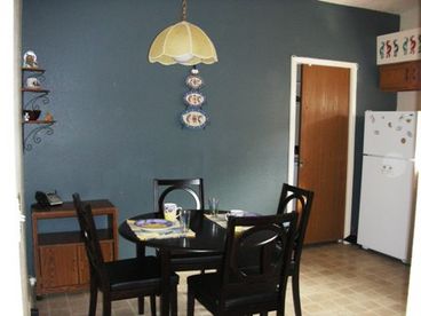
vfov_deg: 40.7
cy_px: 158
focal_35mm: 35
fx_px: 426
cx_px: 210
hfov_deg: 52.6
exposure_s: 1/60.1
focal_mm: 5.8
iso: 200
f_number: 3
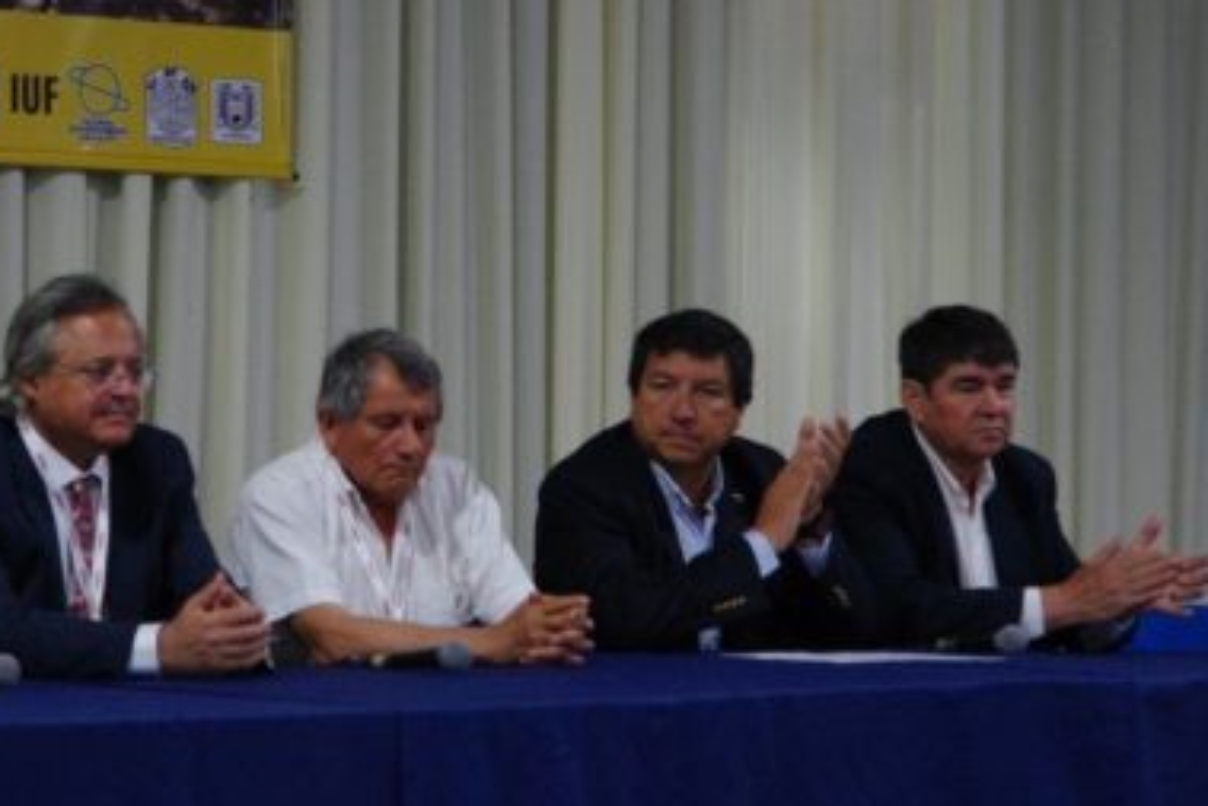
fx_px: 5404
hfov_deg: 12.7
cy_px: 323
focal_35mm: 161
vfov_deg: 8.5
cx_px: 303
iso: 3200
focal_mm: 68
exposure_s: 1/40
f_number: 4.5
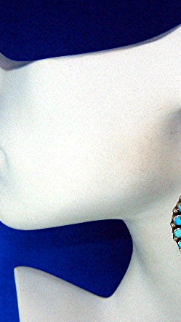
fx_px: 605
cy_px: 158
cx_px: 148
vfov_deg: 29.7
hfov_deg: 16.9
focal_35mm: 71
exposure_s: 1/30
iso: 339
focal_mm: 8.1
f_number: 7.6
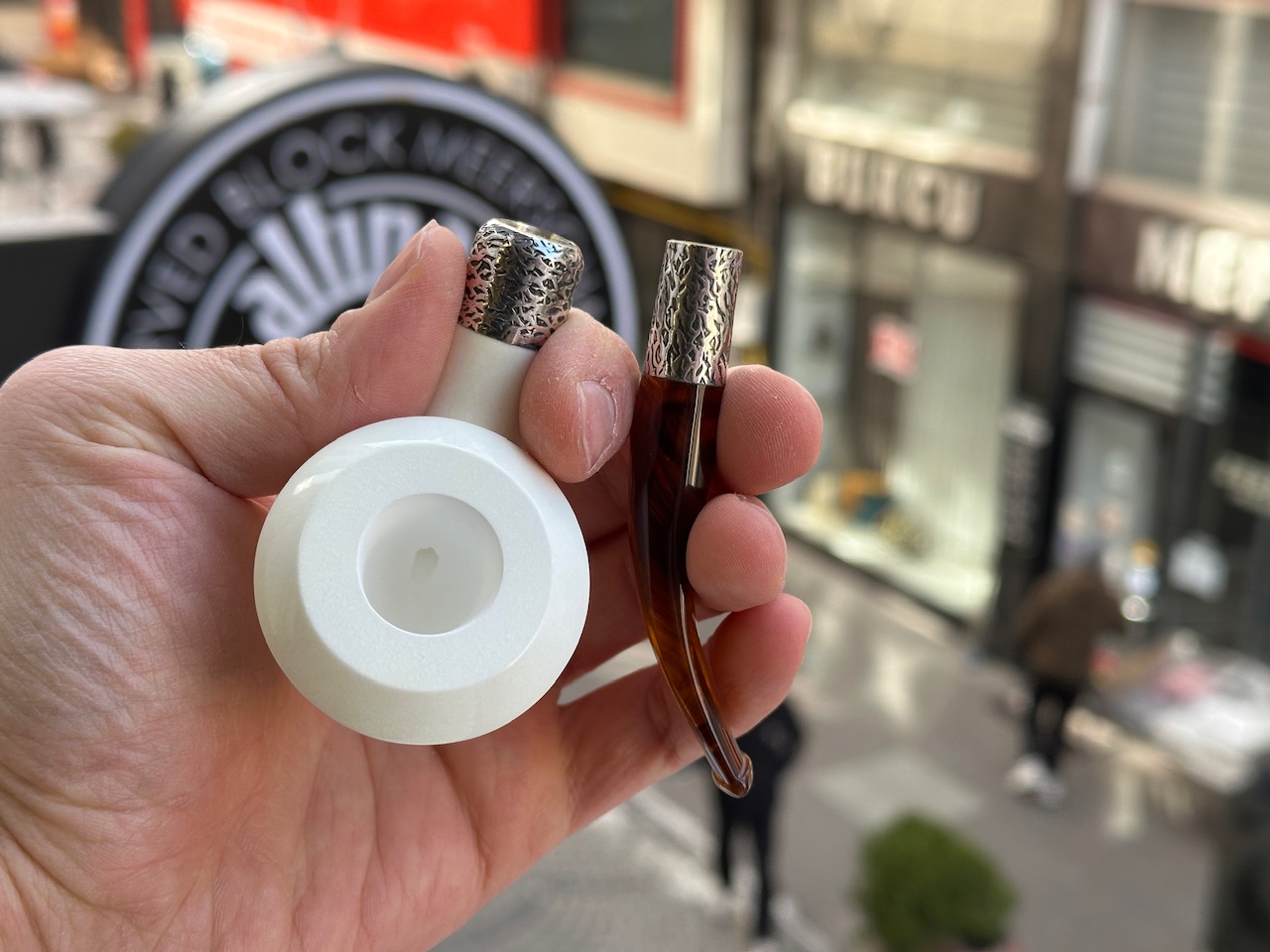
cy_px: 476
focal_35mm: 48
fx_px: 1761
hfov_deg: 39.7
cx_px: 635
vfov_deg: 30.3
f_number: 1.78
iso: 64
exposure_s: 1/501
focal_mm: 6.86
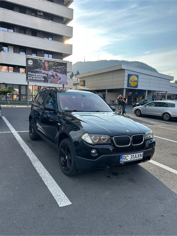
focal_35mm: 26
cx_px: 88
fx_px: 177
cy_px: 118
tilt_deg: -4.9
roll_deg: -2.4
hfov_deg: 53.0
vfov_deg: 67.3
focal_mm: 5.7
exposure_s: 1/1511
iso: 50
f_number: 1.5
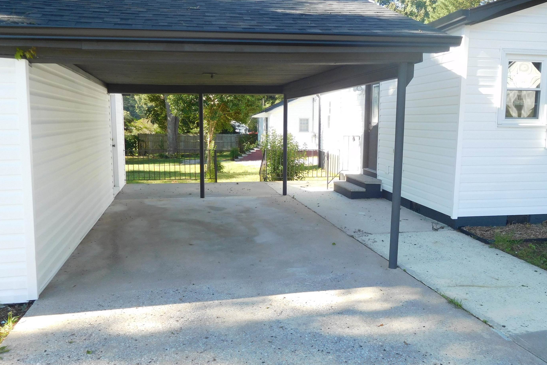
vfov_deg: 45.0
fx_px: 441
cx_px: 294
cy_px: 181
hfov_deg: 63.6
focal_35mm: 29
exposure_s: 1/200
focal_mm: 4.5
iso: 125
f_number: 3.4
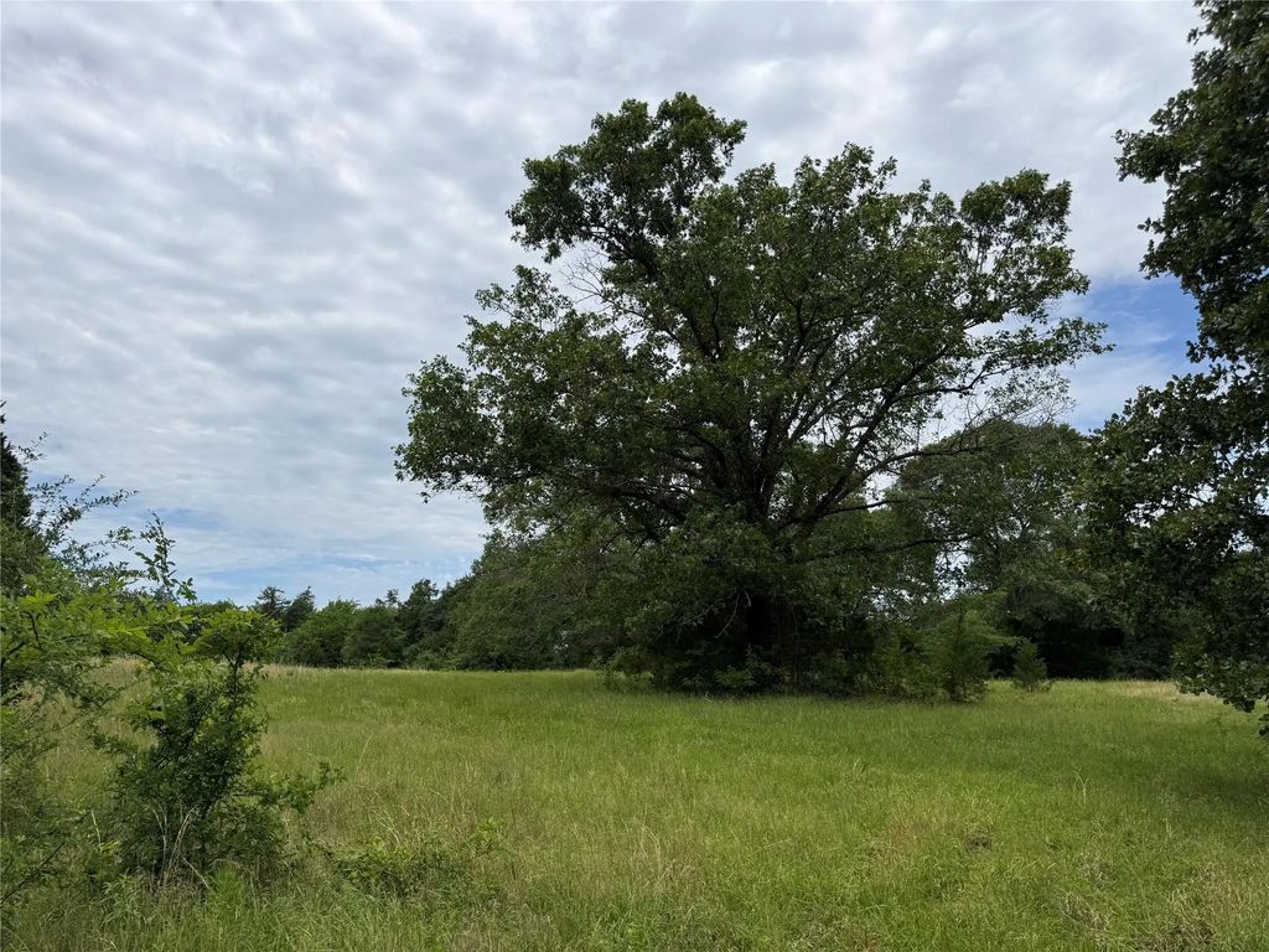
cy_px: 476
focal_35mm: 24
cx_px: 634
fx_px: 880
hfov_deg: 71.6
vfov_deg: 56.8
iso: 80
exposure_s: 1/7353
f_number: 1.78
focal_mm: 6.76
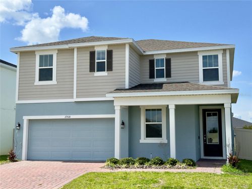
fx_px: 349
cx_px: 126
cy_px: 94
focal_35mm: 48
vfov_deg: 30.3
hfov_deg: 39.7
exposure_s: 1/7143
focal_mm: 6.76
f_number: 1.78
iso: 80
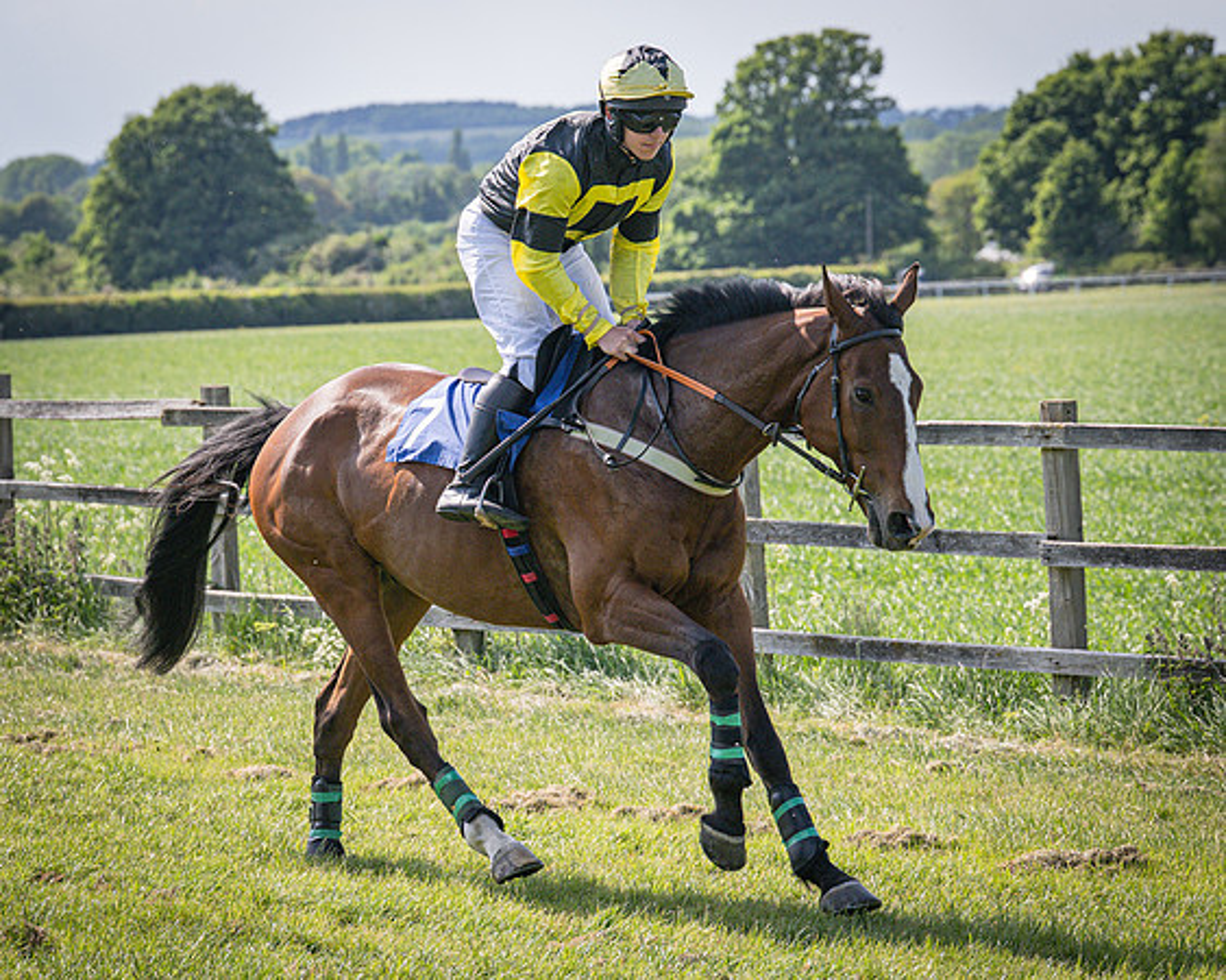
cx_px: 434
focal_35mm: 162
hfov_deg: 11.9
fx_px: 5866
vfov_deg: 9.5
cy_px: 460
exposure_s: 1/3200
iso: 400
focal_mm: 86
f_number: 4
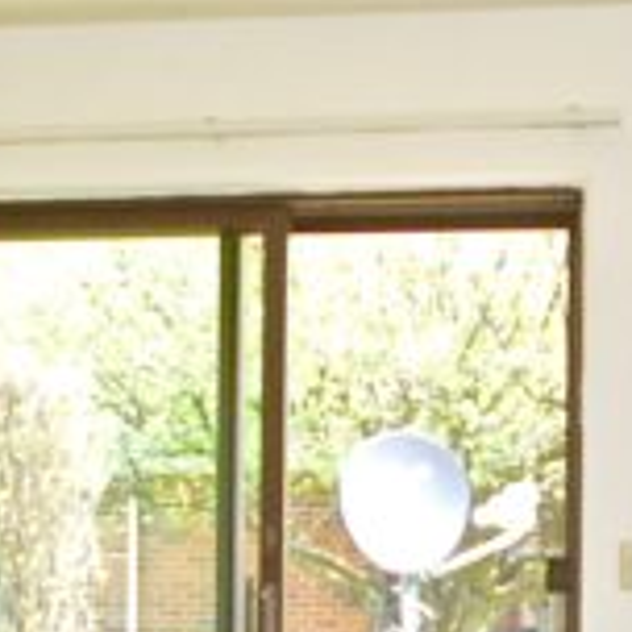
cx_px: 486
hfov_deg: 15.0
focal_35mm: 116
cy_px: 620
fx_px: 2396
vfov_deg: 14.8
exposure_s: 1/200
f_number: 5
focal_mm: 18
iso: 800
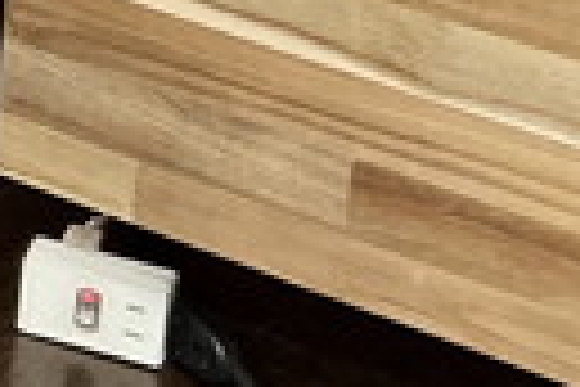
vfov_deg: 6.1
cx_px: -1254
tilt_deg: -15.3
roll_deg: +1.6
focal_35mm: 215
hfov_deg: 8.0
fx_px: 3464
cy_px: -562
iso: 64
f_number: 1.5
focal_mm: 5.7
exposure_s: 1/100
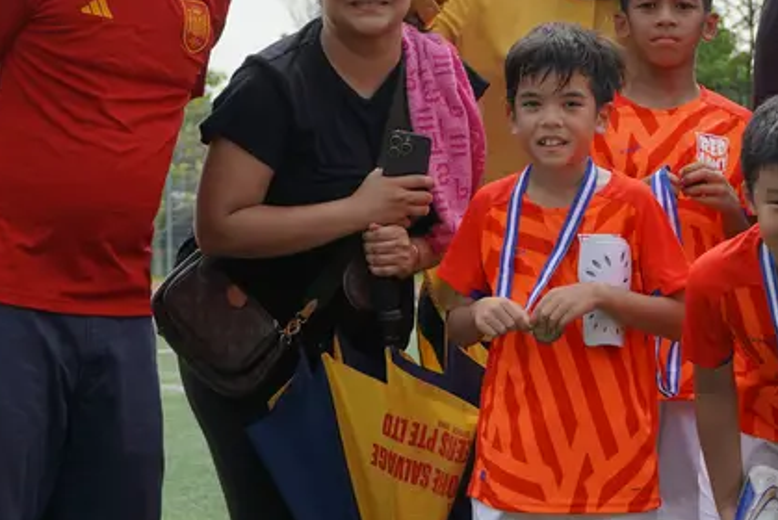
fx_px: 3621
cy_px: 201
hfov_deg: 12.2
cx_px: 730
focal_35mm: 167
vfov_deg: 8.2
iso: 100
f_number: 5
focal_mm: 39
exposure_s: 1/640
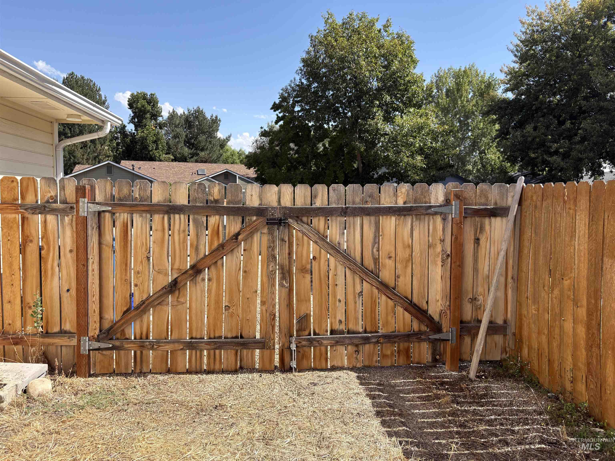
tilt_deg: -3.4
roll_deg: +0.1
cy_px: 230
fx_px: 462
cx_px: 308
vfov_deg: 53.1
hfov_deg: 67.3
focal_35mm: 26
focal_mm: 5.96
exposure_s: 1/1799
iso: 50
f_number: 1.6
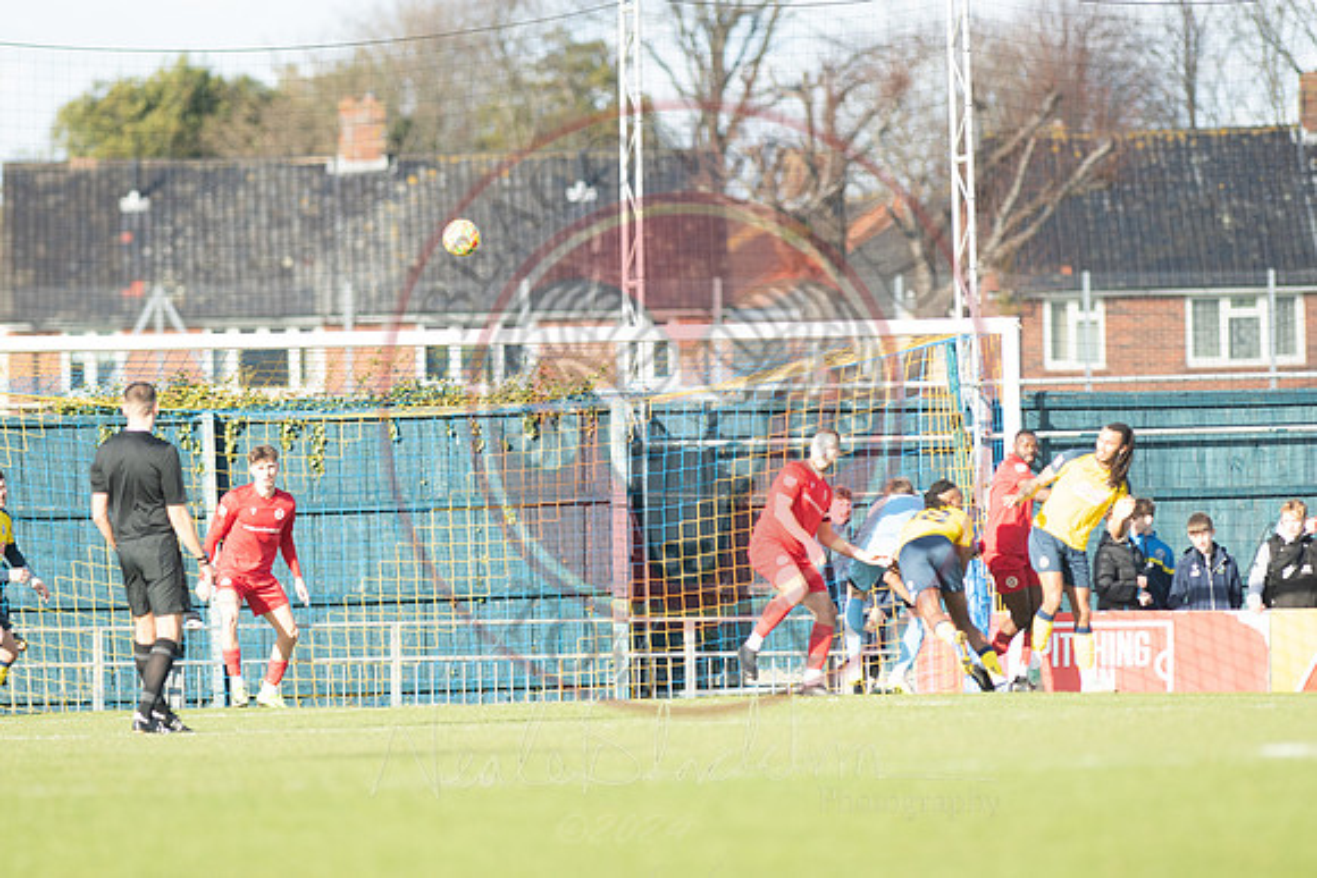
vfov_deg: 3.1
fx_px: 16466
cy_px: 439
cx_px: 658
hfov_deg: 4.6
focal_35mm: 450
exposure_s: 1/1250
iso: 250
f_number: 4.5
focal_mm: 300
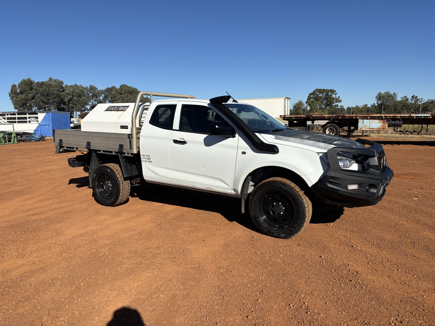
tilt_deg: -7.6
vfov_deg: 53.1
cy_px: 163
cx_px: 218
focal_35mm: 26
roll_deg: +0.3
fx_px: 327
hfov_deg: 67.3
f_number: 1.6
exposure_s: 1/5348
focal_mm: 5.96
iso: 50
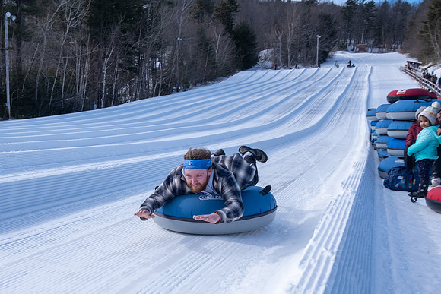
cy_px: 240
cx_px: 148
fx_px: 494
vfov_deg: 32.2
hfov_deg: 47.3
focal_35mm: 40
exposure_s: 1/1000
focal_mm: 16
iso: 320
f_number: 5
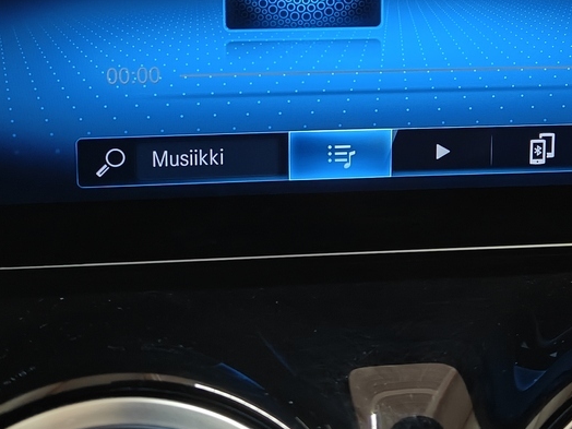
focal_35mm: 66
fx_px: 1091
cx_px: 343
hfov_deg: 29.3
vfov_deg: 21.5
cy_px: 1
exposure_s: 1/50
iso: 160
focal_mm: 5.59
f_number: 1.8
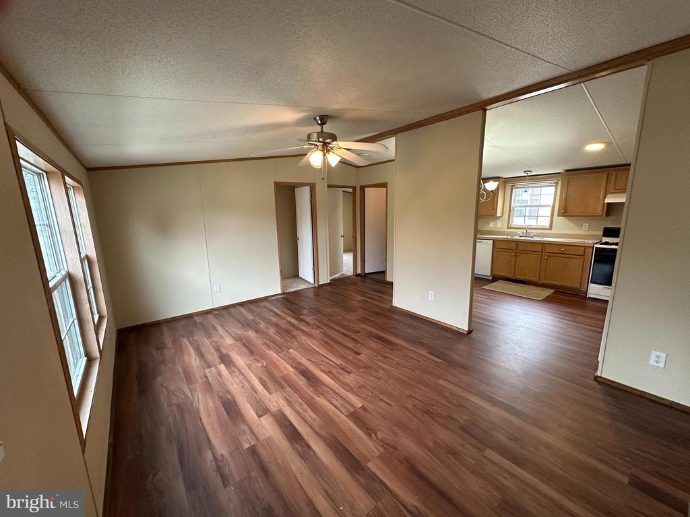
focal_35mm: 14
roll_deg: +0.6
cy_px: 258
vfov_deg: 85.7
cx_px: 345
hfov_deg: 102.1
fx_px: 279
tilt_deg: -10.0
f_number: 2.2
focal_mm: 2.22
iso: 320
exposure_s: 1/120
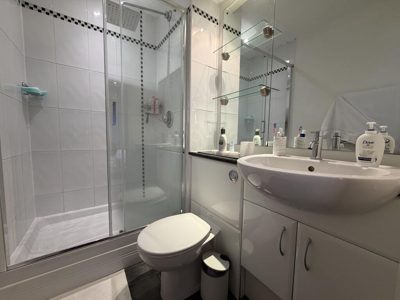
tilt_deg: -4.7
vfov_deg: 85.7
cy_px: 150
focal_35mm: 14
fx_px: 162
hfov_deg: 102.1
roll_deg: -0.9
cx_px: 200
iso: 200
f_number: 2.2
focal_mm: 2.22
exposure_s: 1/50
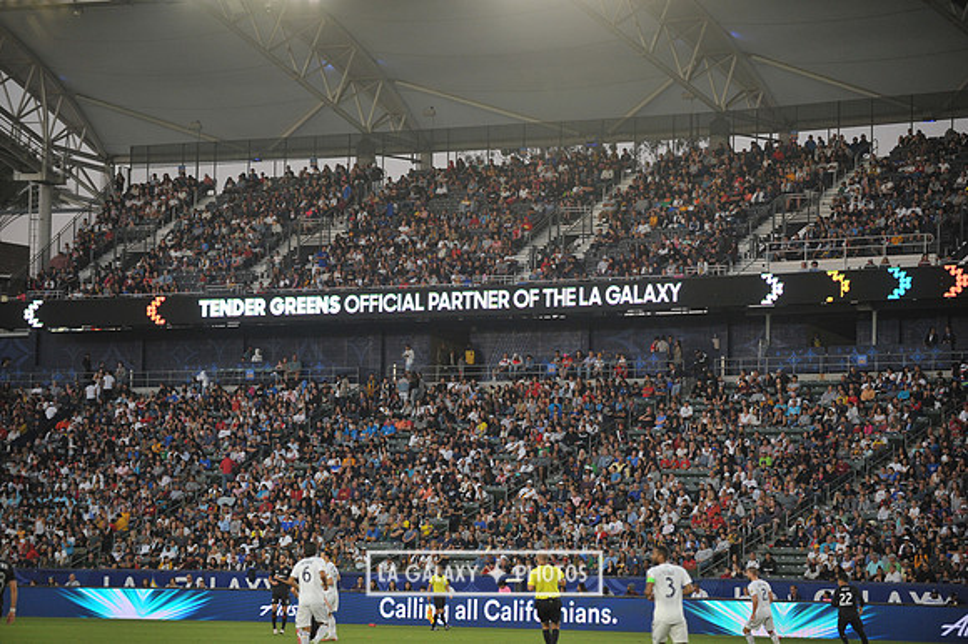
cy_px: 322
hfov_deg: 16.4
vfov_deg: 11.0
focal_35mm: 125
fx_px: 3359
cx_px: 484
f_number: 2.8
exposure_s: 1/1000
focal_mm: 125
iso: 1250
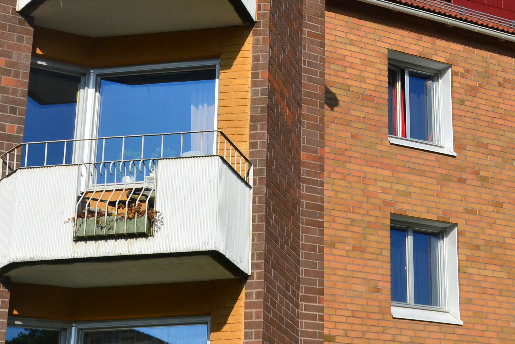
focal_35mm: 91
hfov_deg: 22.0
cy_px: -23
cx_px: 422
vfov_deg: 14.7
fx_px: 1305
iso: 400
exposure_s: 1/500
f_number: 11
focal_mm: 25
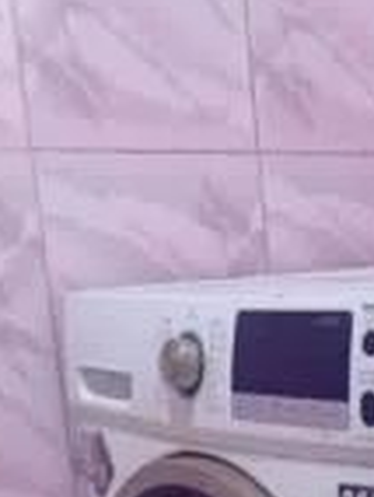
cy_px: 620
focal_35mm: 84
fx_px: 1206
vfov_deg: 21.4
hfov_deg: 16.9
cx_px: 444
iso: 188
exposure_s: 1/33.3
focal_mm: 3.84
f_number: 1.8
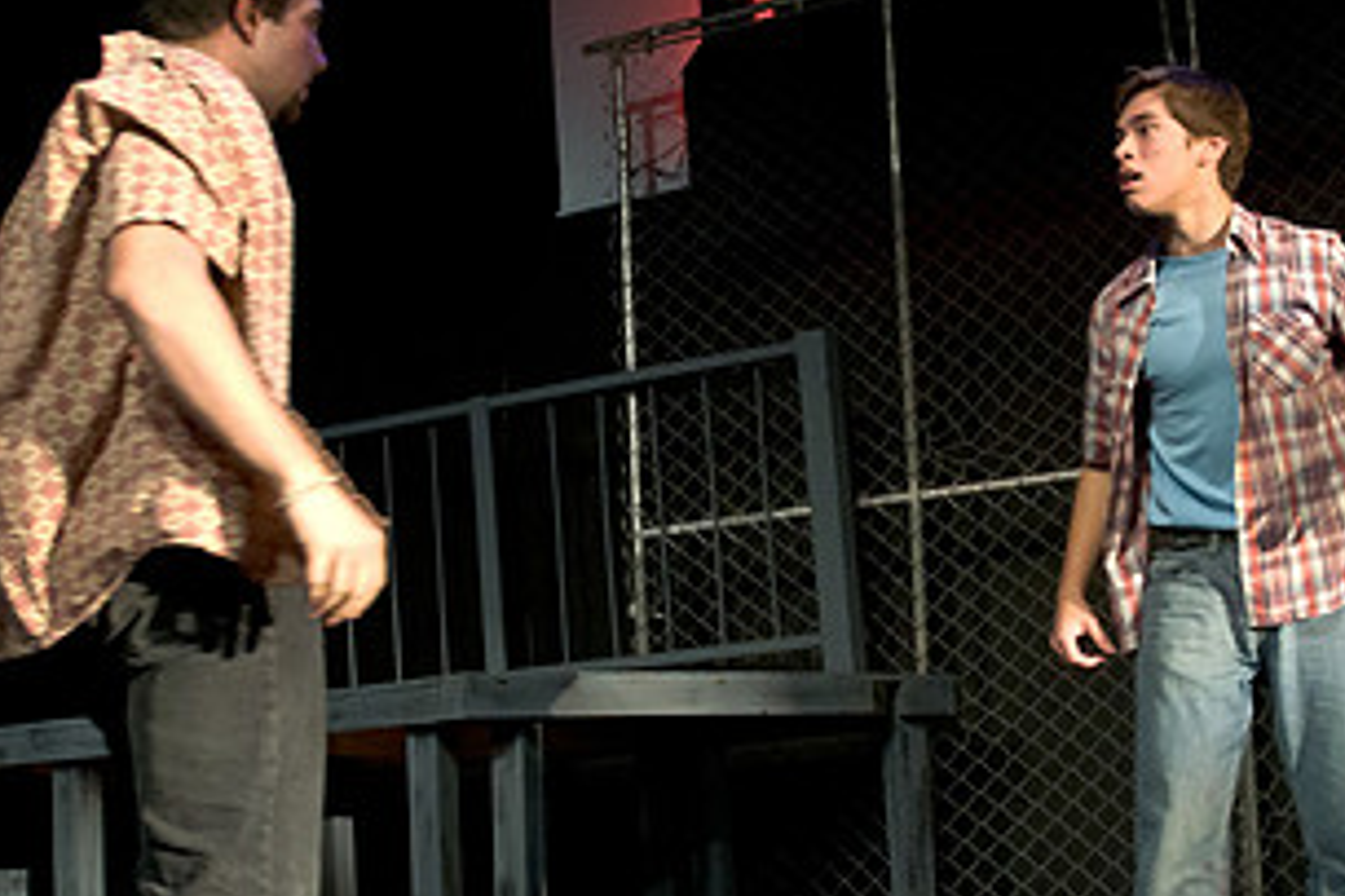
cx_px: 847
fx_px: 2128
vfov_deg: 23.7
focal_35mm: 57
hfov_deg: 34.9
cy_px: 510
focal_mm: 20
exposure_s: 1/100
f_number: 2.8
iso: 3200
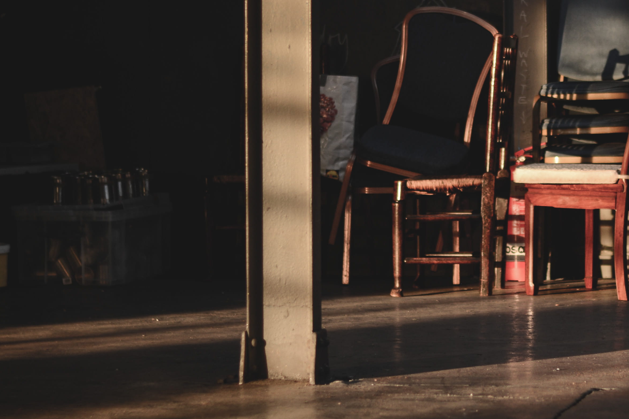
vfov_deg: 8.8
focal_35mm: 156
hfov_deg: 13.1
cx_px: 526
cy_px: 113
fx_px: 2726
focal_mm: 50
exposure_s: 1/125
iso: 200
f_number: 1.8
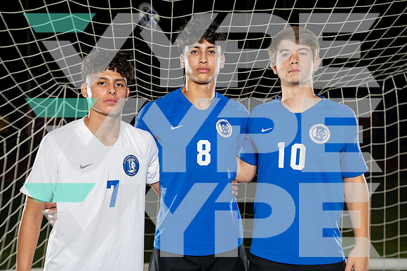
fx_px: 543
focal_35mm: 48
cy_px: 136
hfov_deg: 41.1
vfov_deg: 28.1
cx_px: 204
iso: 400
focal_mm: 48
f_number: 4
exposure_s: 1/125
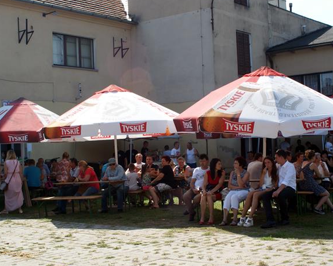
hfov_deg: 34.2
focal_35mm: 55
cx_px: 164
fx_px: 542
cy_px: 147
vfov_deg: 27.6
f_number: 10
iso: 100
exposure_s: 1/80
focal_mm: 28
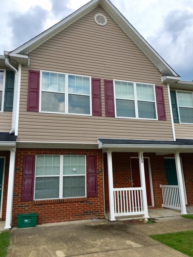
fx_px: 216
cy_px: 128
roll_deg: +2.4
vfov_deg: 61.7
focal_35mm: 29
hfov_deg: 48.2
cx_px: 96
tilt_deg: +14.9
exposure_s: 1/519
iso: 25
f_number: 2.2
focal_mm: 4.15
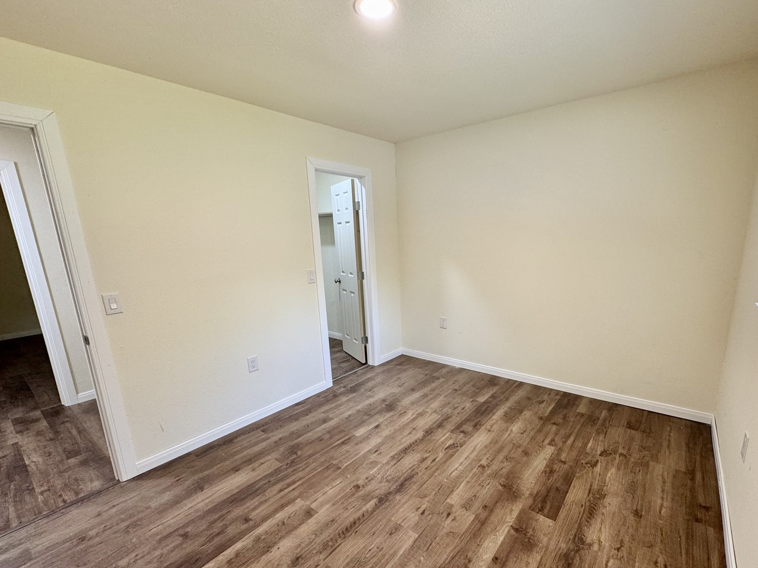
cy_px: 310
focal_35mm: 16
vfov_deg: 77.9
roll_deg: +1.5
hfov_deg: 94.2
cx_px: 418
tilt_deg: -13.0
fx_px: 350
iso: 200
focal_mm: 2.22
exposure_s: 1/60
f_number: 2.2
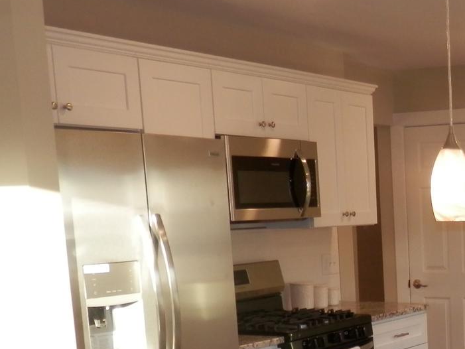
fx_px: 981
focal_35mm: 73
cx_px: 488
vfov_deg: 19.4
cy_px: 373
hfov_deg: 25.1
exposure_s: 1/30
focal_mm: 4.5
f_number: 3
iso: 100
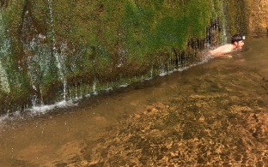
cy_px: 27
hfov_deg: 30.6
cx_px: 255
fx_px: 460
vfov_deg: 20.3
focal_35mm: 63
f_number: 2.2
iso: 32
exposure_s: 1/1244
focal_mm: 4.15
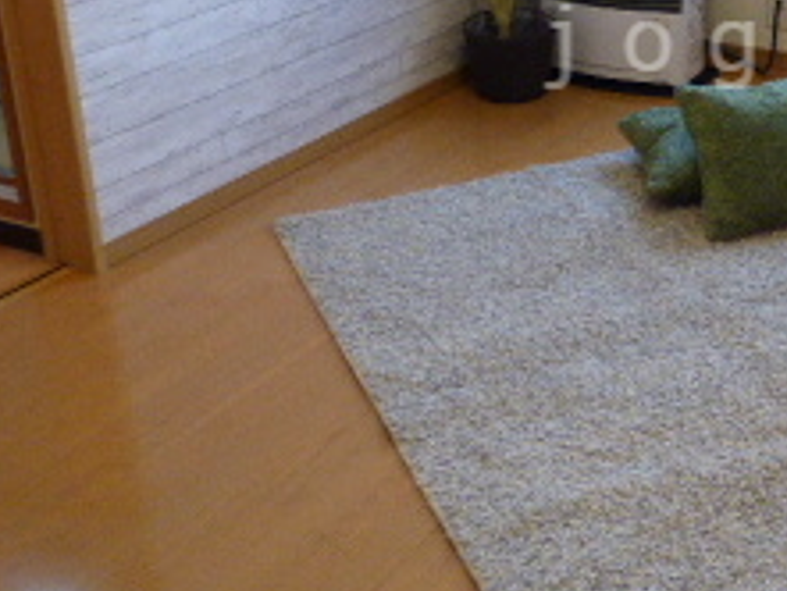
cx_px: 787
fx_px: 1319
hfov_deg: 30.8
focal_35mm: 58
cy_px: 46
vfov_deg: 24.4
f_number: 2.8
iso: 320
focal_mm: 3.58
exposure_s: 1/60
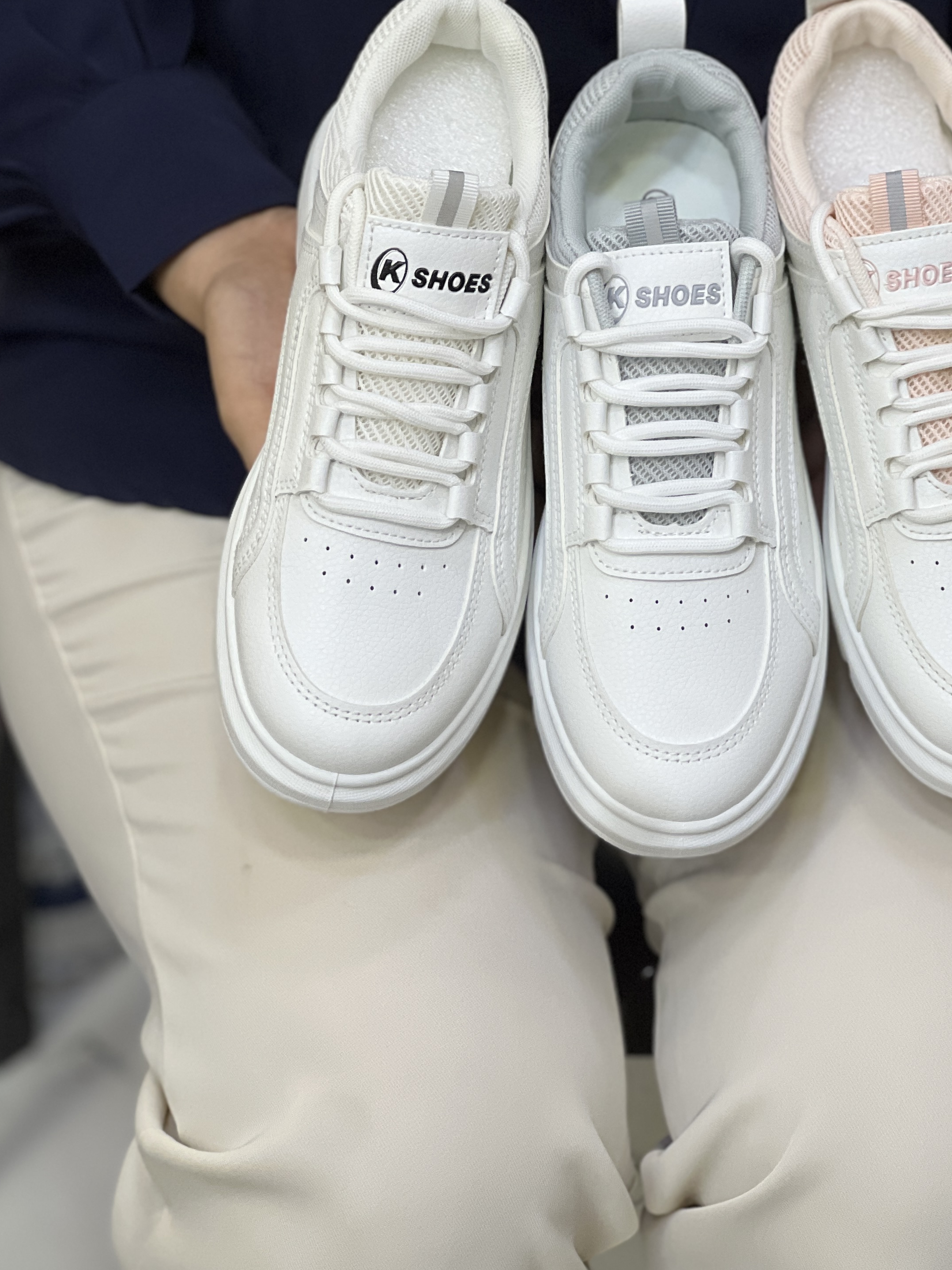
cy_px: 578
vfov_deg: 18.2
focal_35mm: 108
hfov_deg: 13.7
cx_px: 591
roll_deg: -3.6
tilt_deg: -37.8
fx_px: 3961
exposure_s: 1/100
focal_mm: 9
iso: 80
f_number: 2.8
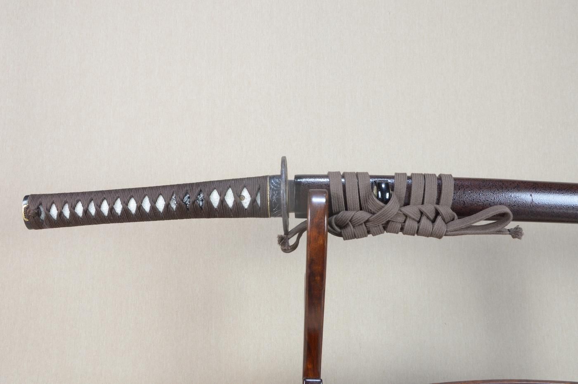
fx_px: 481
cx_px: 289
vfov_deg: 43.5
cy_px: 192
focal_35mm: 30
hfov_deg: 62.0
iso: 400
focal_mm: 20
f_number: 11
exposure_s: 1/1.6
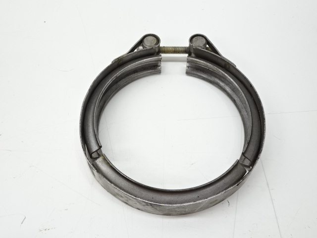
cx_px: 158
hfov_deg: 49.0
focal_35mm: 38
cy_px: 119
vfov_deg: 37.7
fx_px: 348
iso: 125
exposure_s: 1/40
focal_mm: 6.56
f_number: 4
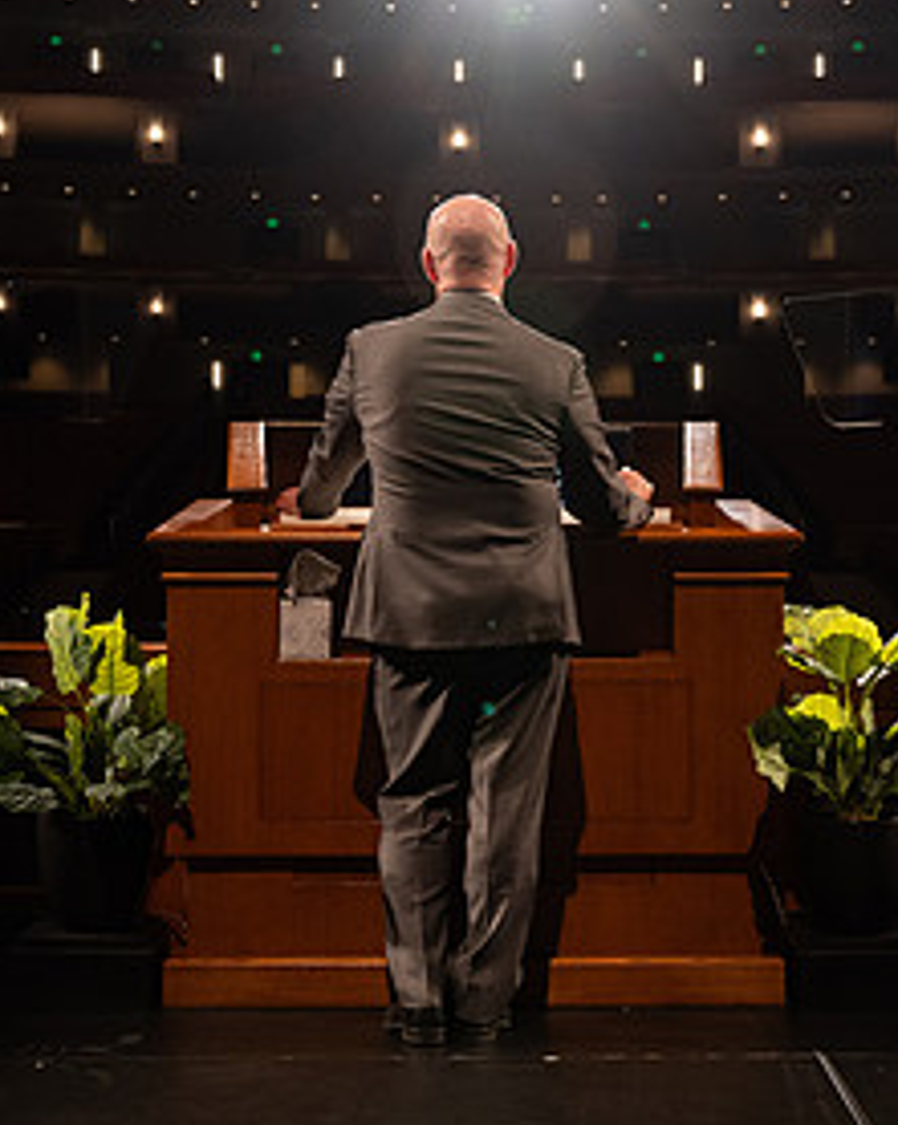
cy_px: 491
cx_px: 479
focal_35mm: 58
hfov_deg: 26.2
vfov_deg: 32.5
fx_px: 1930
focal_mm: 38
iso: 1600
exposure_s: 1/160
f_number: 4
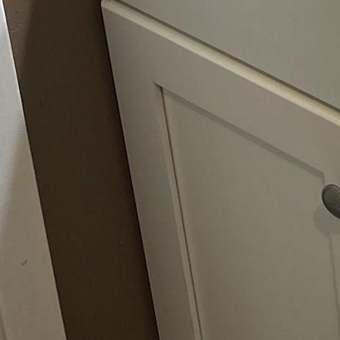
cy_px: -315
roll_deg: +0.0
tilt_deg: -22.2
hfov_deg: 12.3
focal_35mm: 129
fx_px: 1433
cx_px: 626
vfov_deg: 12.2
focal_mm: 5.7
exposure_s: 1/120
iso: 125
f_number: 1.5
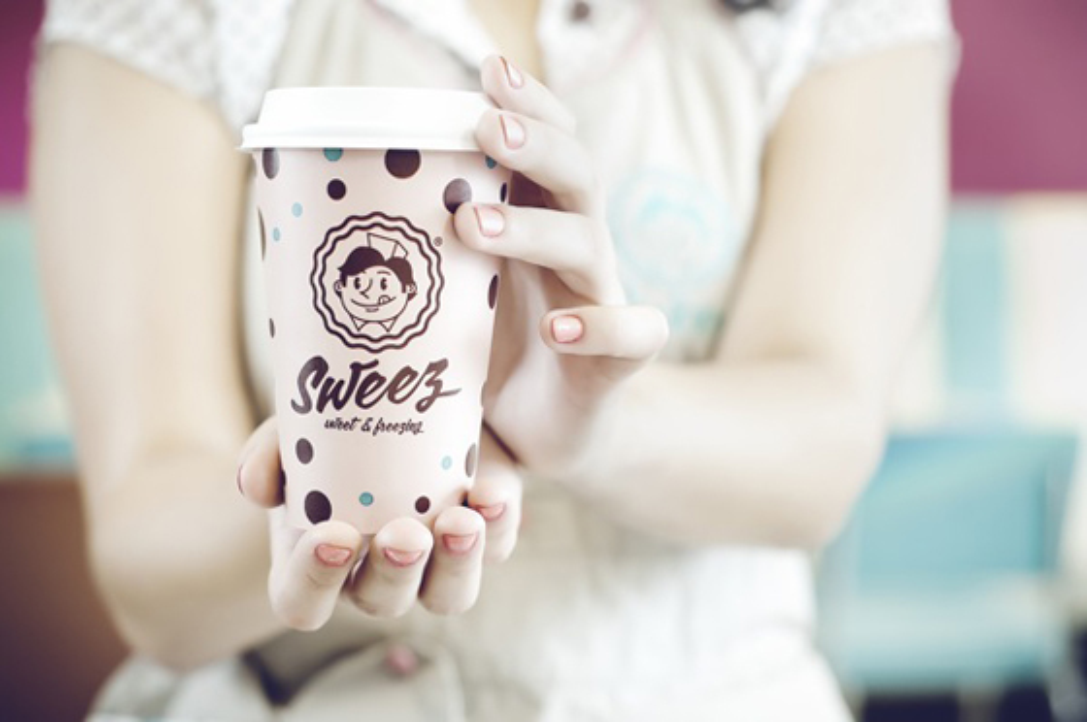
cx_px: 544
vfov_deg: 18.1
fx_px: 2262
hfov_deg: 27.0
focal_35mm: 75
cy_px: 361
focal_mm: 50
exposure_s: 1/60
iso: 400
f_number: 3.2
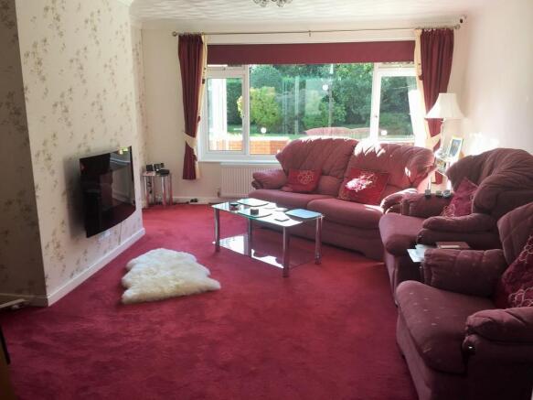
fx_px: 446
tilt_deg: -14.2
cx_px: 266
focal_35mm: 29
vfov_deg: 48.2
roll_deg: -1.8
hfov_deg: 61.7
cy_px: 200
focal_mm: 4.15
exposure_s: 1/100
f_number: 2.2
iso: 32
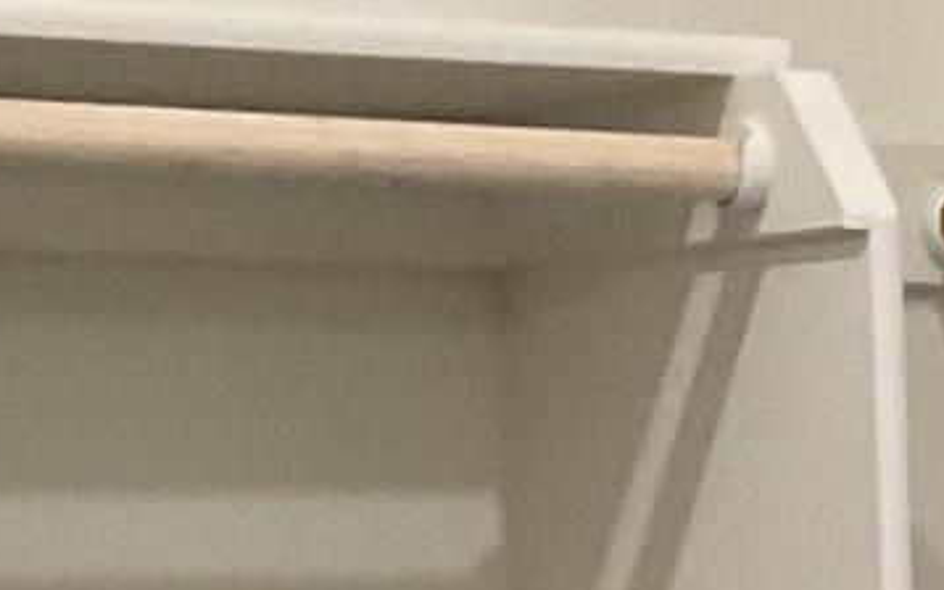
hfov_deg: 10.4
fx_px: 5096
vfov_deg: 6.1
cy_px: 1746
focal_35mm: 198
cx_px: 1139
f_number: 1.8
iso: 64
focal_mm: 3
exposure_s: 1/60
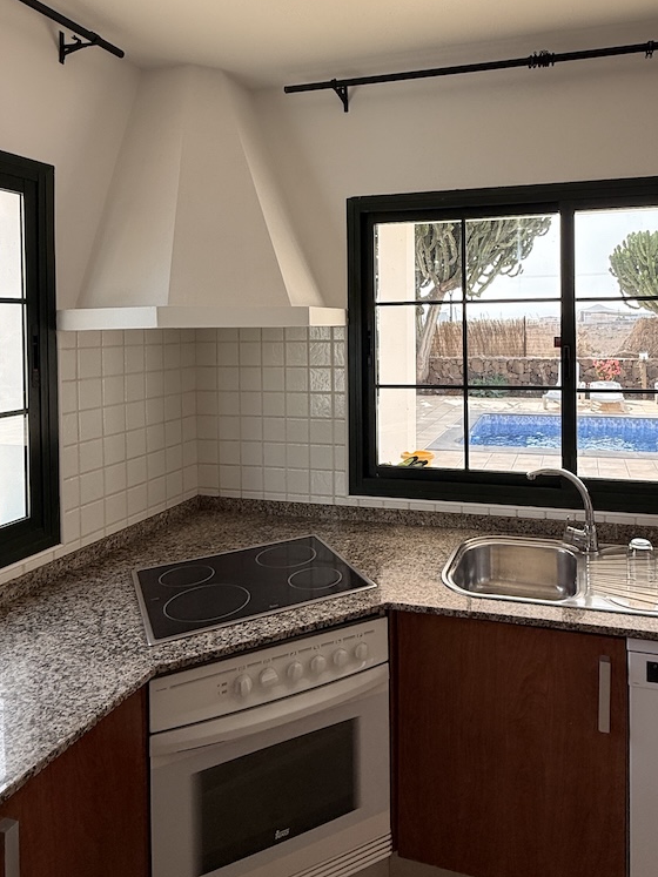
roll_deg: +0.3
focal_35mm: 24
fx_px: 608
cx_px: 423
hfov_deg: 55.9
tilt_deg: +0.0
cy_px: 335
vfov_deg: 70.6
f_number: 2.2
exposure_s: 1/361
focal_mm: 2.22
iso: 64
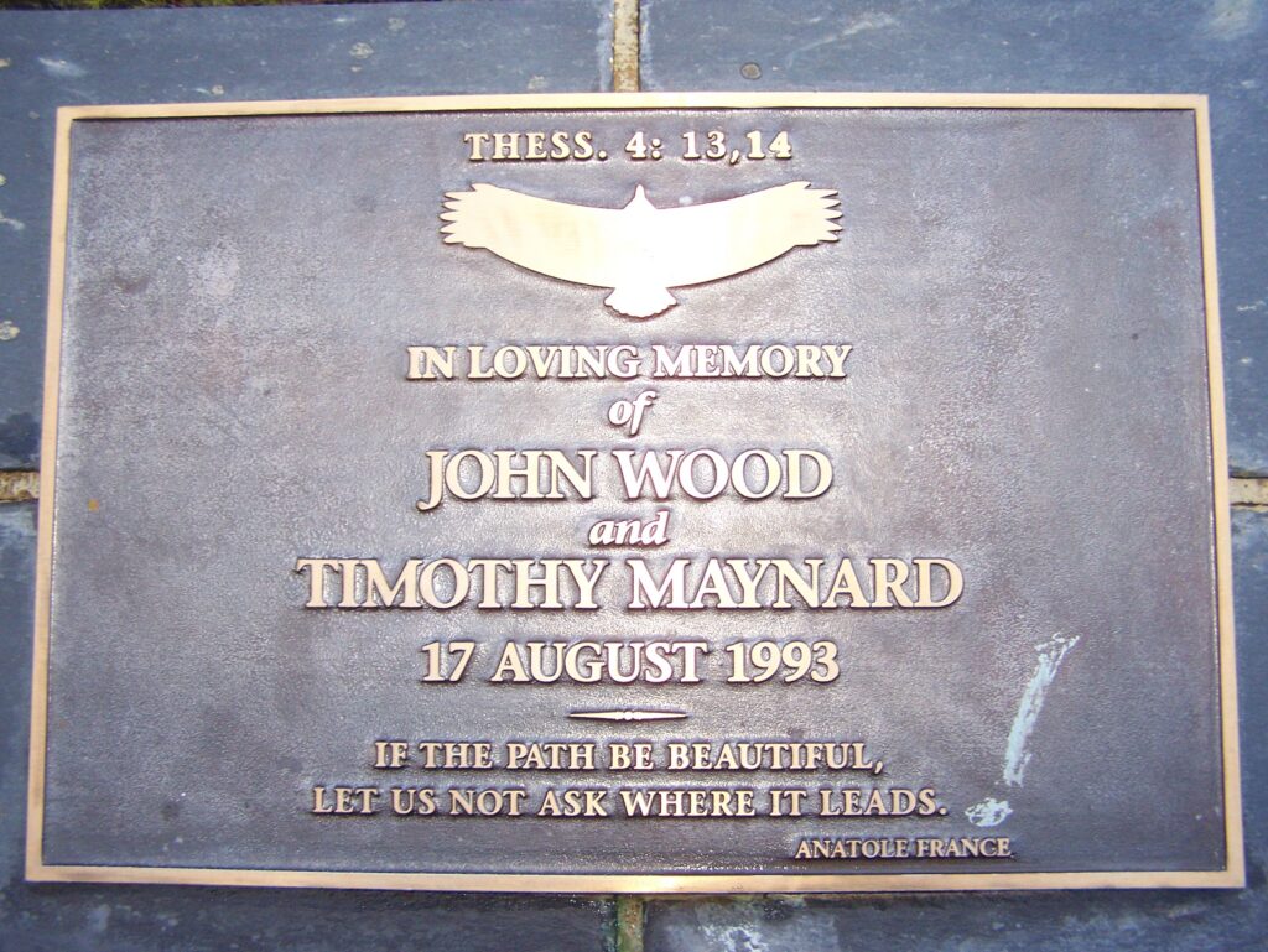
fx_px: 1393
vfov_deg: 37.8
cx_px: 634
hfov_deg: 49.0
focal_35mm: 38
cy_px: 476
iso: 160
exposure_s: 1/60
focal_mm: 6.3
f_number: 2.8
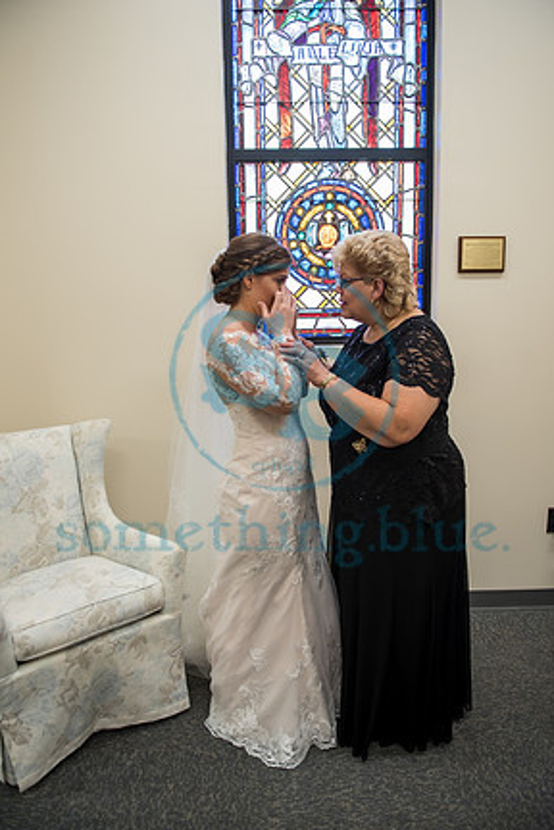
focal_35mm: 25
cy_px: 415
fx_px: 577
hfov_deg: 51.3
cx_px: 281
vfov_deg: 71.5
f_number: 2.8
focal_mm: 24
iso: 640
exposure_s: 1/125
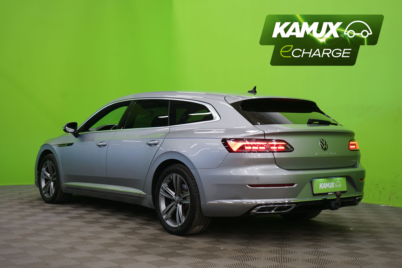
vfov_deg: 27.5
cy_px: 134
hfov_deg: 40.3
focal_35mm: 49
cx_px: 201
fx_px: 547
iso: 400
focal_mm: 49
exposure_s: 1/10
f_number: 4.5
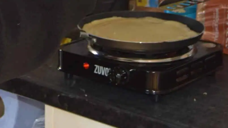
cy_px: -82
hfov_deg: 16.2
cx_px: 14
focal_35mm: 130
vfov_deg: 9.0
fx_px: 786
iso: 560
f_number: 4
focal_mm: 26
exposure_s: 1/60
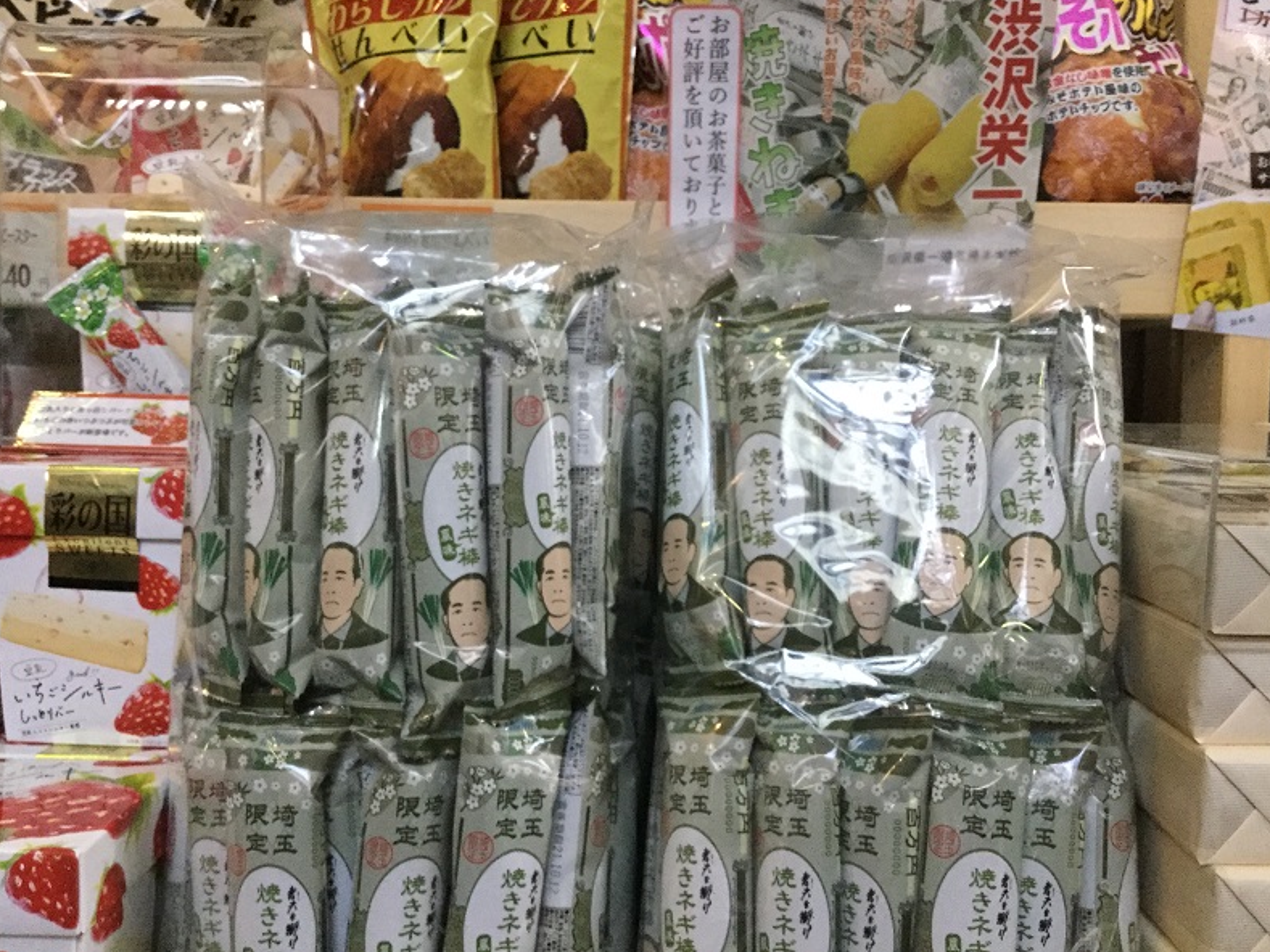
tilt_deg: -3.9
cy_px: 464
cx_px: 627
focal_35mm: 32
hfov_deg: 56.8
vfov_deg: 44.2
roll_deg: -2.1
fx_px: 1174
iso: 200
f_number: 2.4
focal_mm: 3.3
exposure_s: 1/15
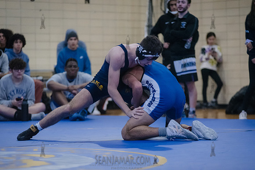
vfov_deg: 9.5
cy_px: 85
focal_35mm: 145
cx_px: 128
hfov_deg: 14.2
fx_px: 1027
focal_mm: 145
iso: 8000
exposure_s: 1/400
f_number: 3.2
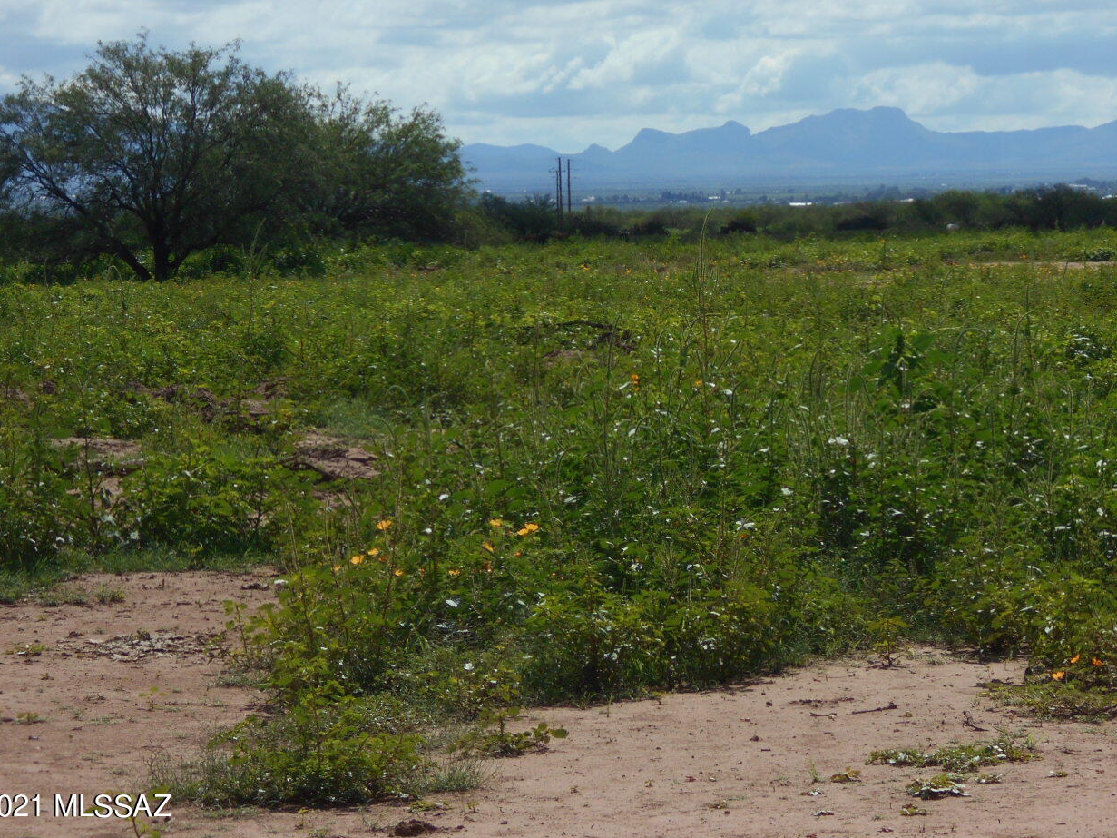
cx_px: 679
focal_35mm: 169
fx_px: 5453
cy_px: 301
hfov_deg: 11.7
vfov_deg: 8.8
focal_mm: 23
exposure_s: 1/640
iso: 80
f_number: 6.5
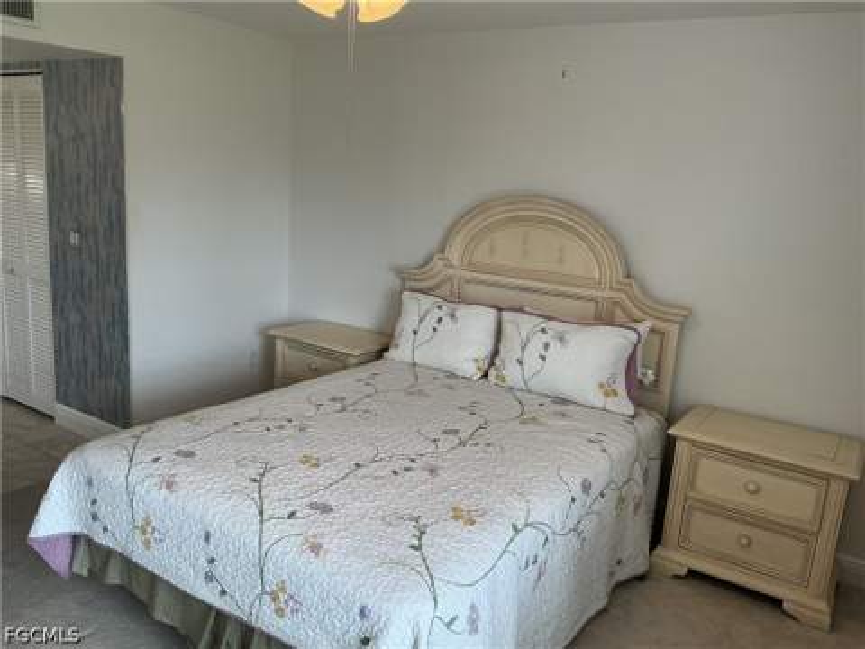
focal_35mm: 29
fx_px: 725
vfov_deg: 48.2
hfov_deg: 61.7
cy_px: 324
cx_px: 432
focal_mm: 3
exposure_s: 1/120
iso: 40
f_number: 1.8
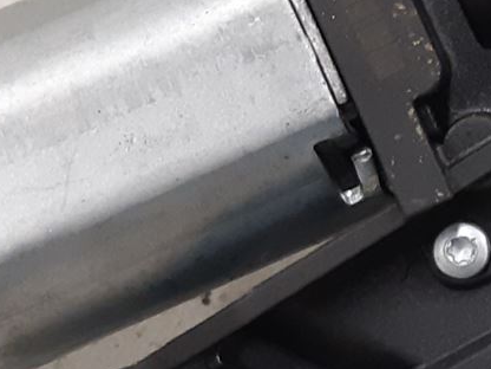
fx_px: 1816
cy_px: 109
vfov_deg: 11.6
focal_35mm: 128
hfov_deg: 14.5
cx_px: 705
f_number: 1.7
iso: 200
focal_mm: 3.93
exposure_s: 1/50
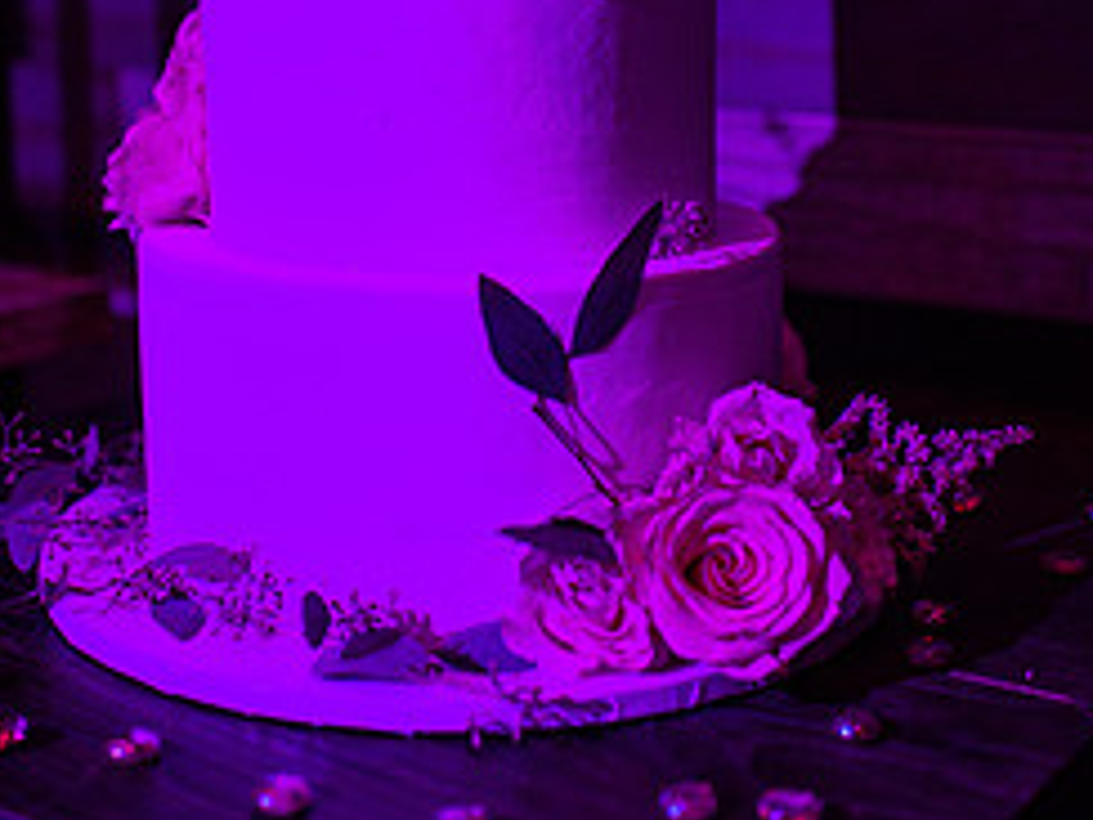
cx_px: 457
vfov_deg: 23.1
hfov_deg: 31.1
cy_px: 99
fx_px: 1958
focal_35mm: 62
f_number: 1.8
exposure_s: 1/125
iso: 2500
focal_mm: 35
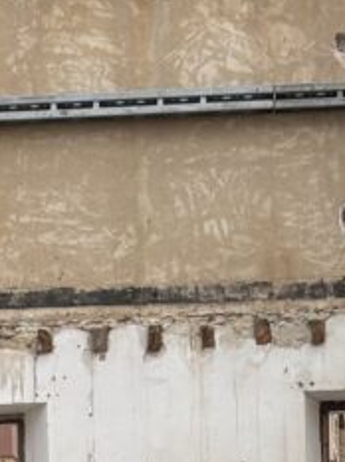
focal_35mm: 229
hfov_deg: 6.5
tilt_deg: +0.2
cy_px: 912
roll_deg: +1.3
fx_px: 3052
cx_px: 46
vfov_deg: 8.3
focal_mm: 5.96
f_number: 1.6
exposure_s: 1/1437
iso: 32
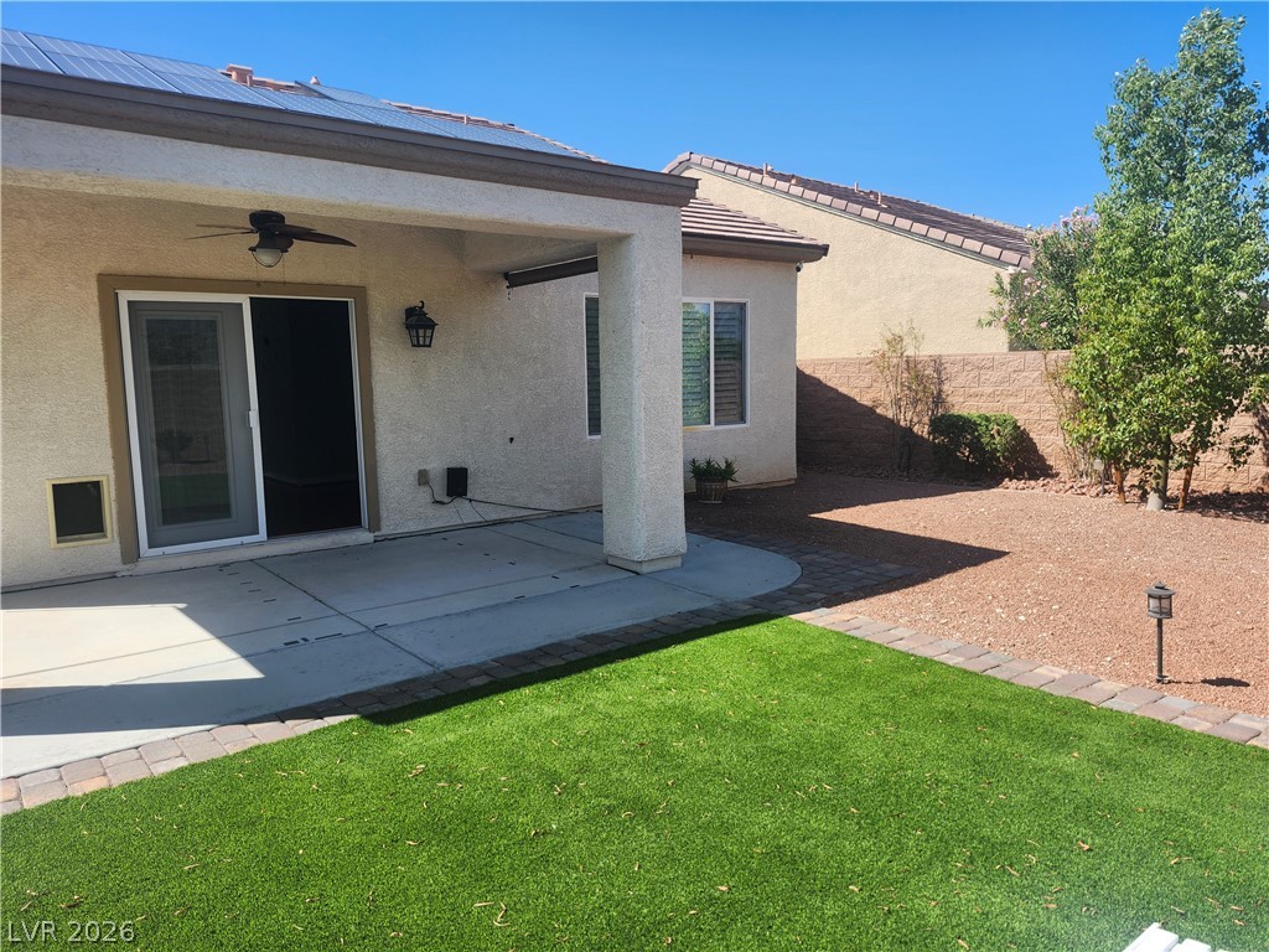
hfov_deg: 73.9
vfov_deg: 58.9
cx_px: 634
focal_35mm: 23
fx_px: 843
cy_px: 476
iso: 25
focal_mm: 5.54
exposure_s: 1/1055
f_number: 1.8
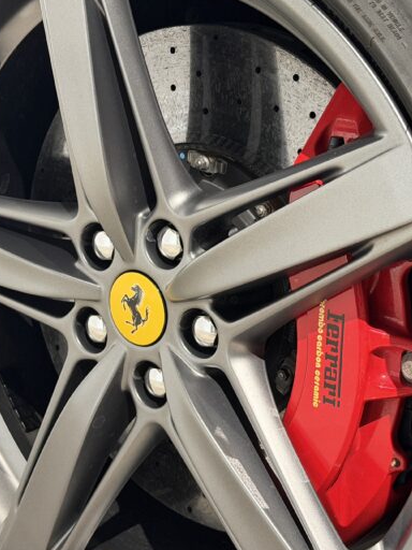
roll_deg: -0.3
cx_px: 190
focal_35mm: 72
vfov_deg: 27.0
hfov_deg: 20.4
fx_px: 1143
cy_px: 249
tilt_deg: -16.9
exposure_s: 1/39
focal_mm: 6.76
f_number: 1.78
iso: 250
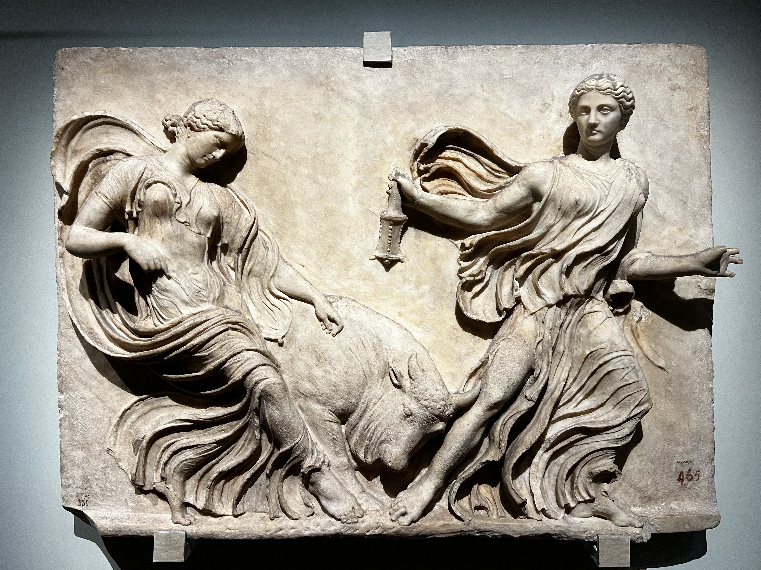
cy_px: 285
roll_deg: +0.3
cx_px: 380
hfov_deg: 67.3
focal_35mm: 26
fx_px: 572
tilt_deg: +1.3
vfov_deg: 53.1
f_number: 1.5
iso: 250
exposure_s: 1/60
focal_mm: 5.7
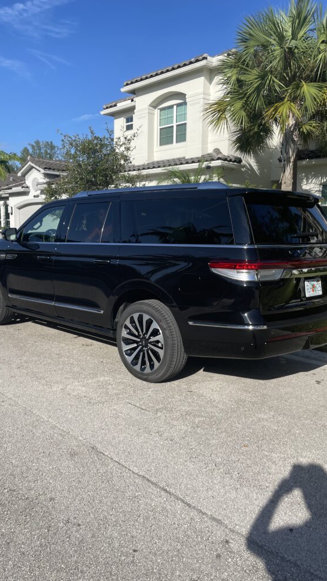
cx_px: 124
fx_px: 447
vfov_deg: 66.1
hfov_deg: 39.9
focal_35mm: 29
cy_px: 289
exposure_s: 1/3401
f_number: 1.6
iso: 32
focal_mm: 4.2
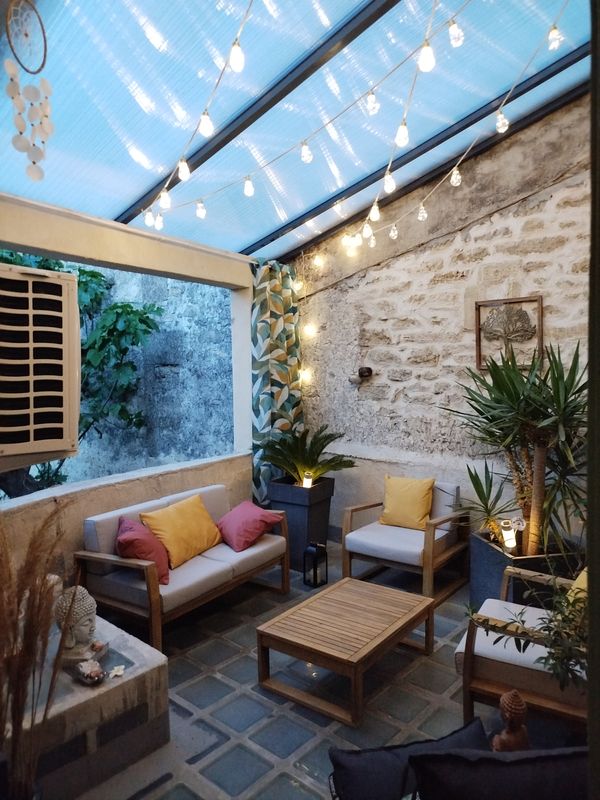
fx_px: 555
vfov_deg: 71.6
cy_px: 400
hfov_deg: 56.8
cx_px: 300
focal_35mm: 24
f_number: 1.7
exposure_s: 1/10
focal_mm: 5.31
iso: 2500
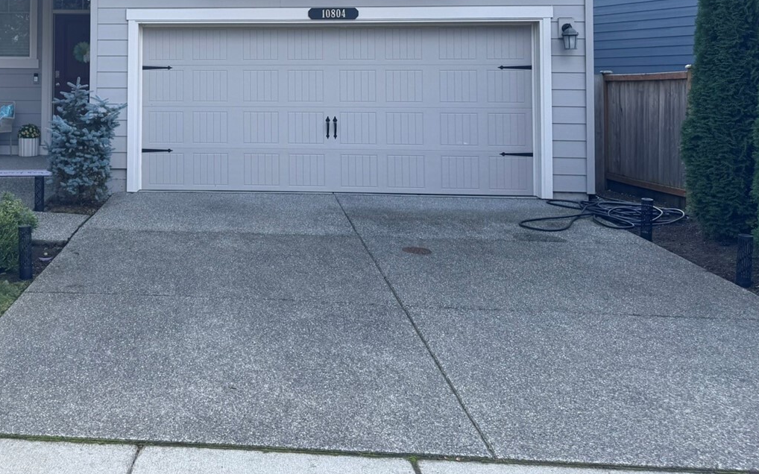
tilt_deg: +1.9
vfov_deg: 30.7
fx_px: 827
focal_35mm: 40
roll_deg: -0.5
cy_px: 54
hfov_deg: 47.3
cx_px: 184
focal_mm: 6.76
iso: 80
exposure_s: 1/747
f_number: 1.78
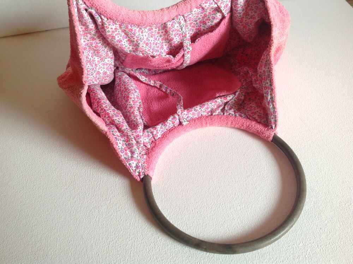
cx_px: 176
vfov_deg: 40.6
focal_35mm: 35
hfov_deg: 52.7
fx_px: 356
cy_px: 132
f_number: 2.4
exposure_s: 1/15
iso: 80
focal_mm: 4.28
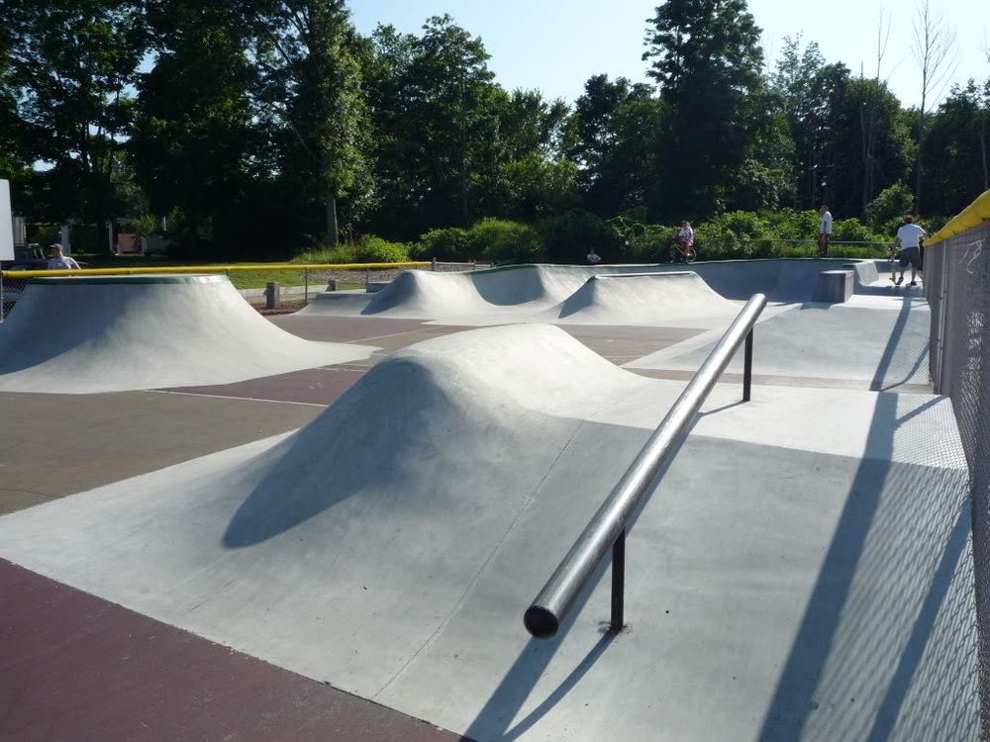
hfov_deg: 55.4
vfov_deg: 42.9
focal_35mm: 33
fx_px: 944
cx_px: 495
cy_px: 371
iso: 100
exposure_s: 1/800
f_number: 4.5
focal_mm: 5.8
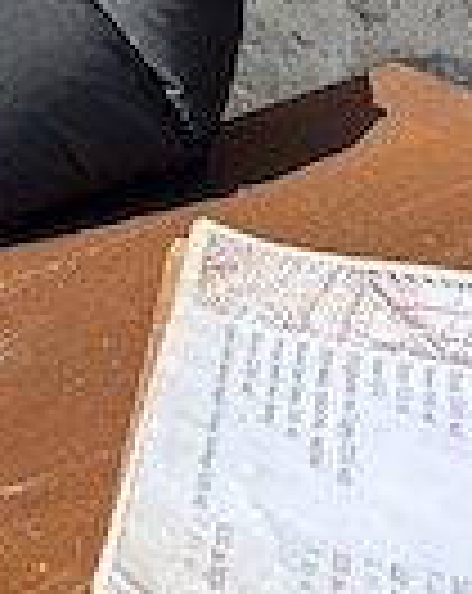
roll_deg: -2.0
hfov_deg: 11.7
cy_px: -612
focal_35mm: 114
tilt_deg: -3.3
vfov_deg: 14.1
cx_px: -557
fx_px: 1998
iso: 80
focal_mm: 6.86
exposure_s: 1/2469
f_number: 1.78
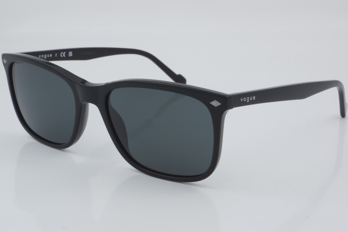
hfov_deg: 27.0
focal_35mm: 75
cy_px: 116
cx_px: 174
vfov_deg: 18.2
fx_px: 725
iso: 100
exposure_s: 1/3
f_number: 32
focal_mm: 50
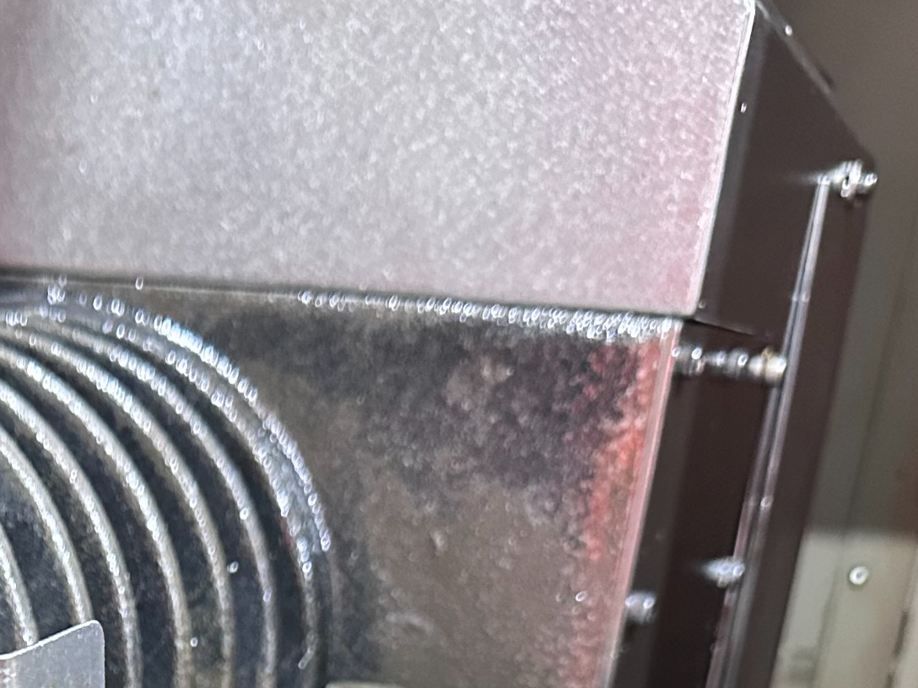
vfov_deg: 18.3
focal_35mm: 72
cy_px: 1005
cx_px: -121
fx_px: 1909
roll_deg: -3.9
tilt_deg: -19.5
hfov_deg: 24.9
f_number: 1.78
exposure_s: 1/33
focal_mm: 6.86
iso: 640
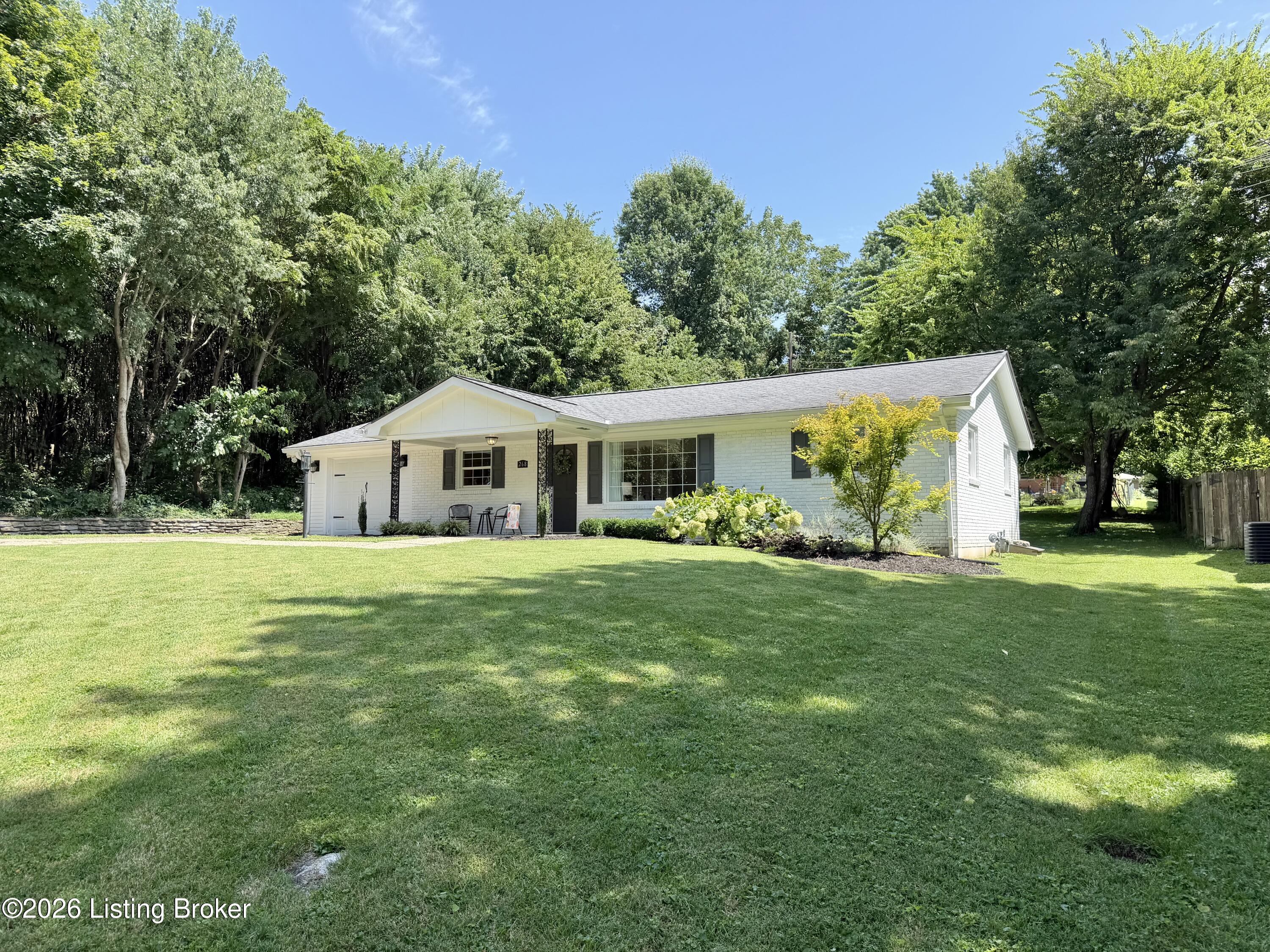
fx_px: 881
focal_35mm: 24
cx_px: 635
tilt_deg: +3.6
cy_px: 476
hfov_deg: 71.6
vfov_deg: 56.8
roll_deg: -0.7
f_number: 1.78
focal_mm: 6.76
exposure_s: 1/1618
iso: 80
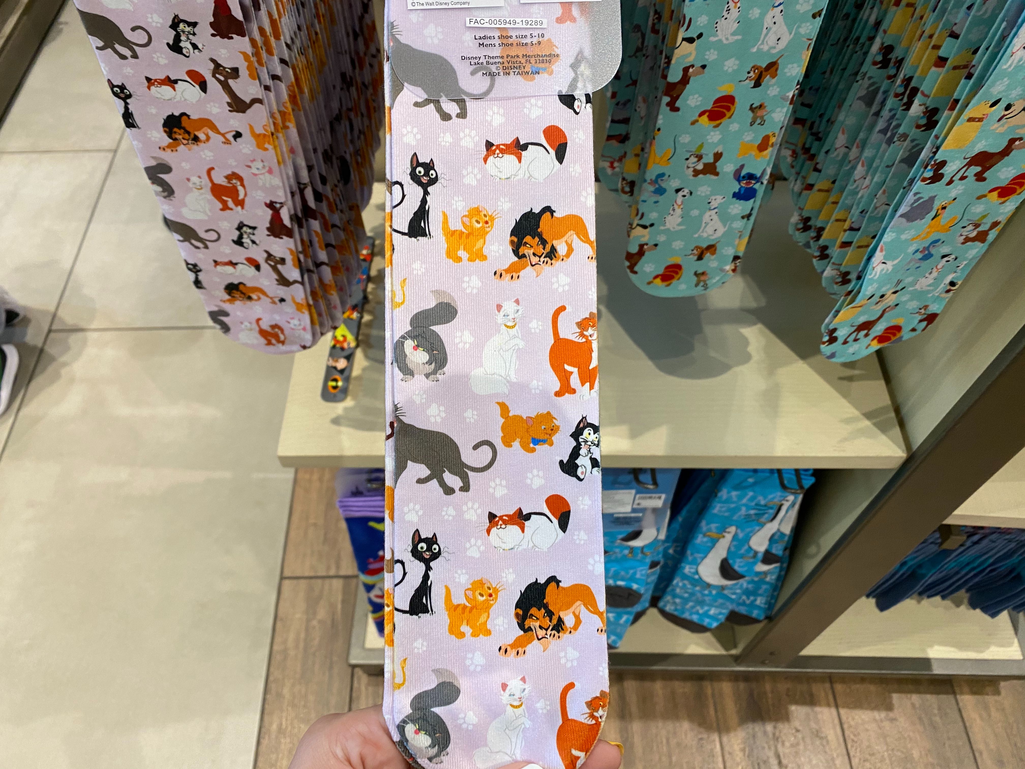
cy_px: 384
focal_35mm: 26
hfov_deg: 67.3
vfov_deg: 53.1
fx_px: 770
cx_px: 512
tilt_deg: -55.0
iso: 125
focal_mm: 4.25
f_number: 1.8
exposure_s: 1/60
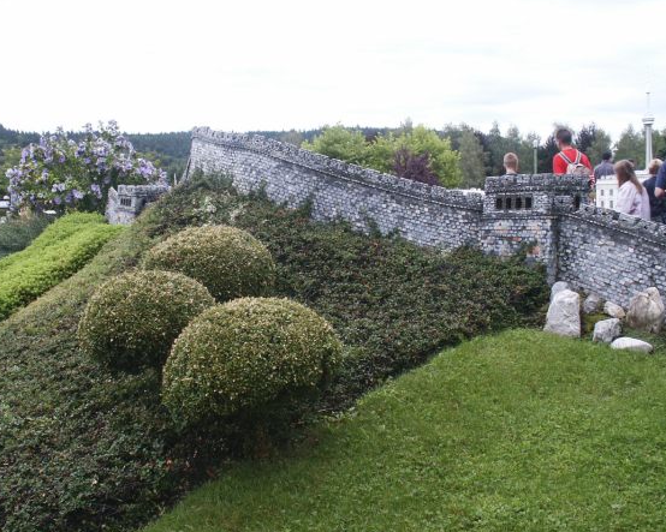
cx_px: 323
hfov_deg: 49.1
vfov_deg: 40.1
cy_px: 267
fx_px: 729
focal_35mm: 37
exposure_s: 1/60
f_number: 6.7
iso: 64
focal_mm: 7.18
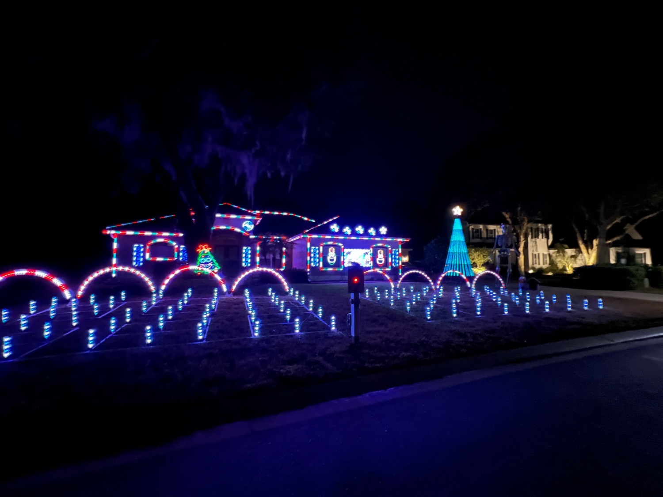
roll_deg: -0.2
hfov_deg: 106.2
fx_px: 249
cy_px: 248
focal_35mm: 13
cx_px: 332
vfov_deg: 89.9
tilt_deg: +3.6
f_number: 1.8
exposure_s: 1/10
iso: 2000
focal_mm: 1.57
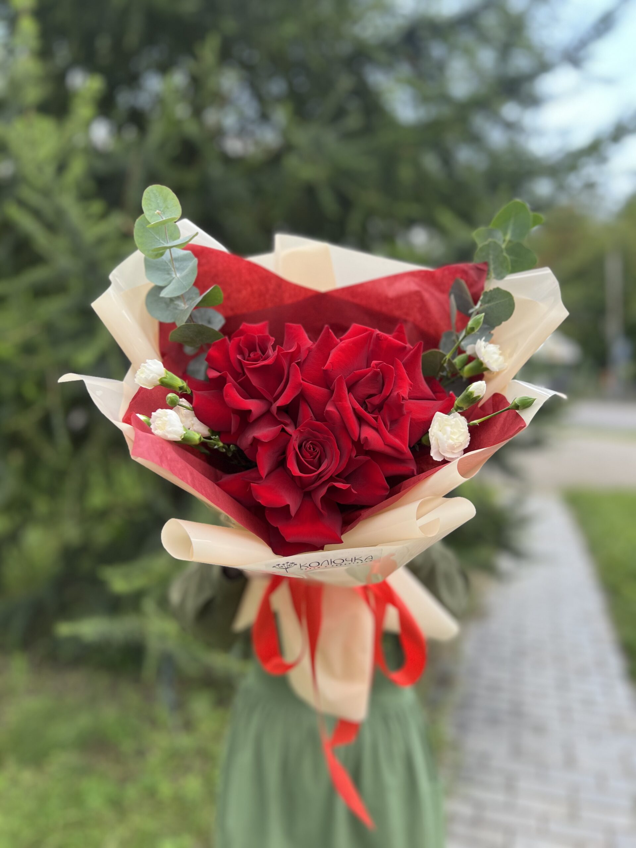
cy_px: 424
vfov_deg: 67.3
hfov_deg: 53.1
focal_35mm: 26
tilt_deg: -3.8
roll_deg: -0.7
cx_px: 318
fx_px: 637
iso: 50
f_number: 1.5
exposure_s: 1/733
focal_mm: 5.7
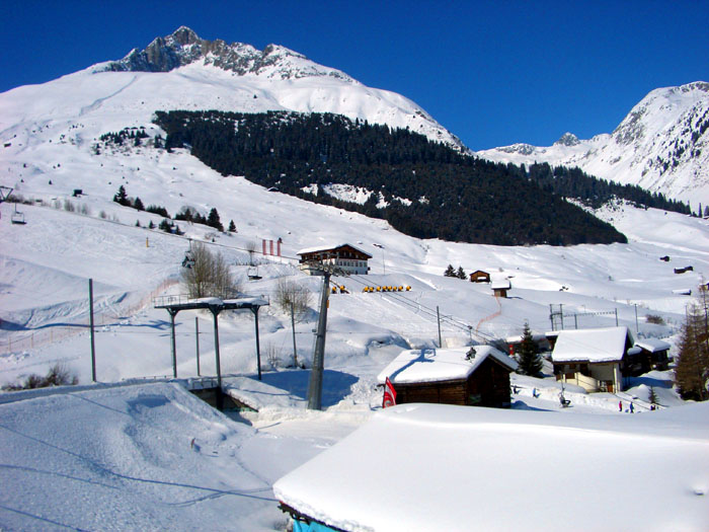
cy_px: 266
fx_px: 717
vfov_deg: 40.7
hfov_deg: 52.6
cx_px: 354
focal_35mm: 35
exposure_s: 1/2000
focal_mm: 5.8
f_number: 4.3
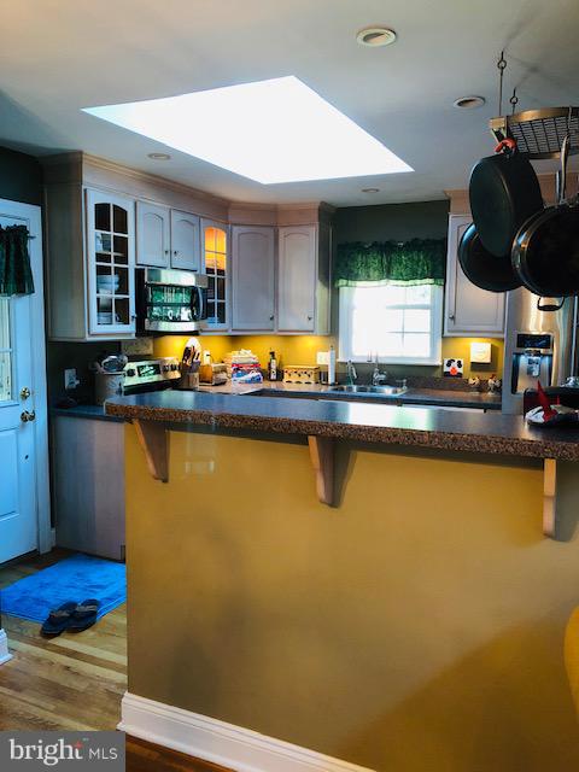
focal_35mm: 28
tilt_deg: -5.5
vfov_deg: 63.4
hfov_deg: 49.7
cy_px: 386
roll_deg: +0.2
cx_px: 290
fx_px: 624
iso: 80
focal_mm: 4
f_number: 1.8
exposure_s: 1/15
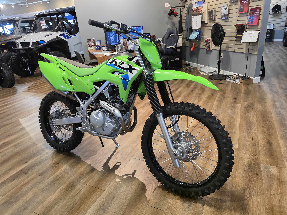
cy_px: 108
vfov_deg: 58.9
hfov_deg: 73.9
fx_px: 191
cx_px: 144
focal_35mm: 23
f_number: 1.7
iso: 1000
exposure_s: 1/120
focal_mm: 6.3
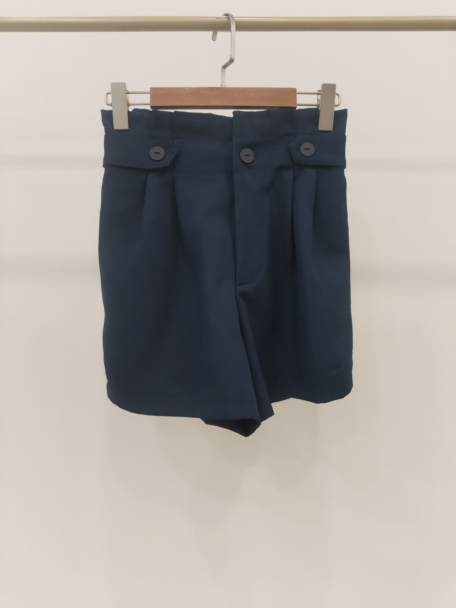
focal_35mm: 29
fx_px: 509
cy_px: 304
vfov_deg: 61.7
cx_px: 228
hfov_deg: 48.2
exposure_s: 1/60
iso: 311
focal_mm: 4.75
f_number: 1.8
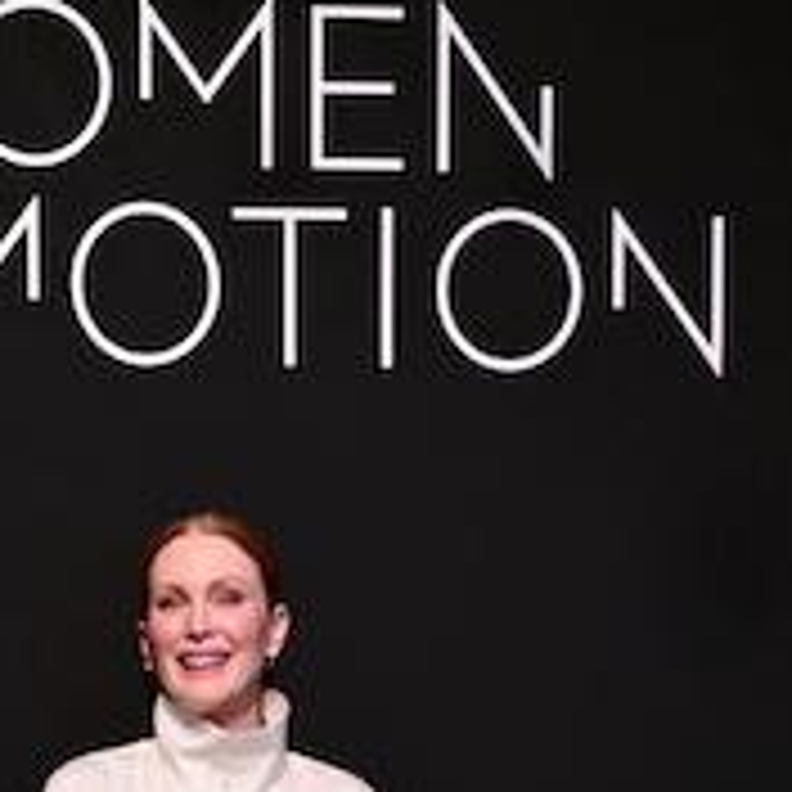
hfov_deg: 22.5
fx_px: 1967
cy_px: 988
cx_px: 171
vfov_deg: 21.0
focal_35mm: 76
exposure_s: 1/200
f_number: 4
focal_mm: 30
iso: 2000
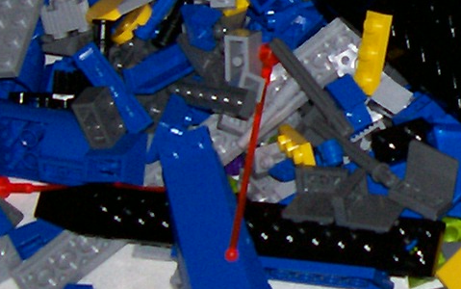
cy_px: 30
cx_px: 601
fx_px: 1936
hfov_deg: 13.1
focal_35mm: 154
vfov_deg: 8.5
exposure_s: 1/64
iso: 80
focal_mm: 5.6
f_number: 2.7
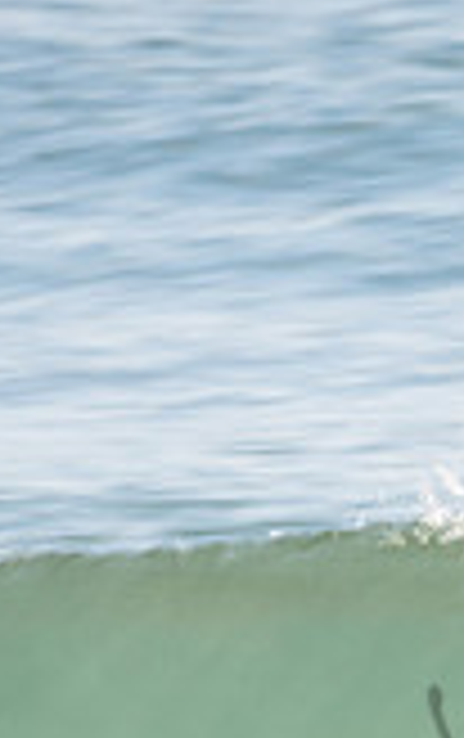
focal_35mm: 2696
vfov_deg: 0.8
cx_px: 892
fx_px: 54357
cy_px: 718
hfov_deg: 0.5
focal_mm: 500
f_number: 20
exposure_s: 1/30
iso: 100
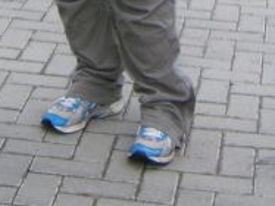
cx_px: 169
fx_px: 1294
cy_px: -232
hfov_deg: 12.1
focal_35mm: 163
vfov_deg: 8.5
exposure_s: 1/160
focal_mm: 6.2
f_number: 2.7
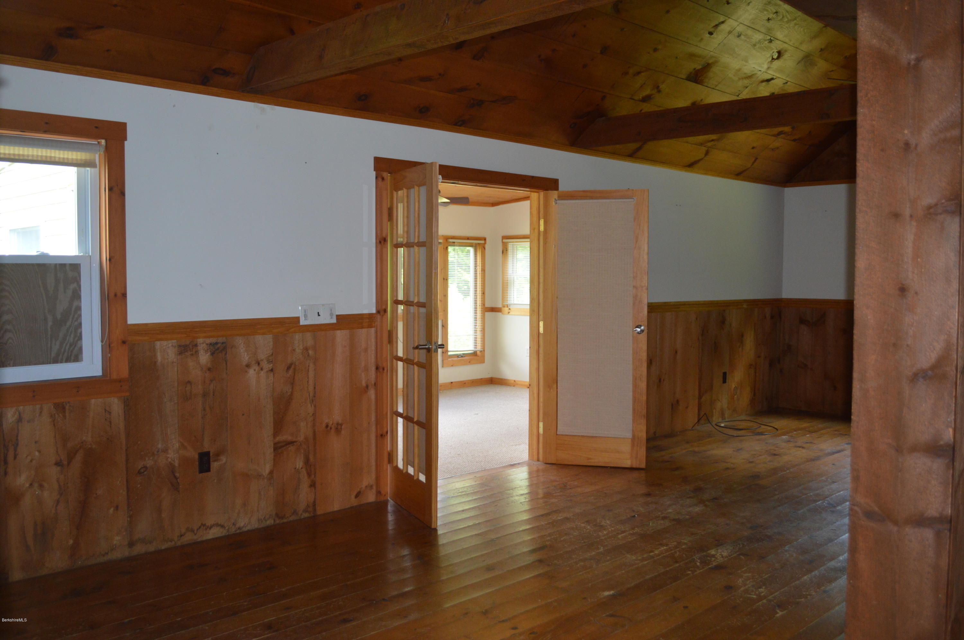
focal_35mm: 33
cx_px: 482
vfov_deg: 39.9
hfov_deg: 57.3
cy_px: 320
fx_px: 883
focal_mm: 22
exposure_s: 1/60
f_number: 3.8
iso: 560
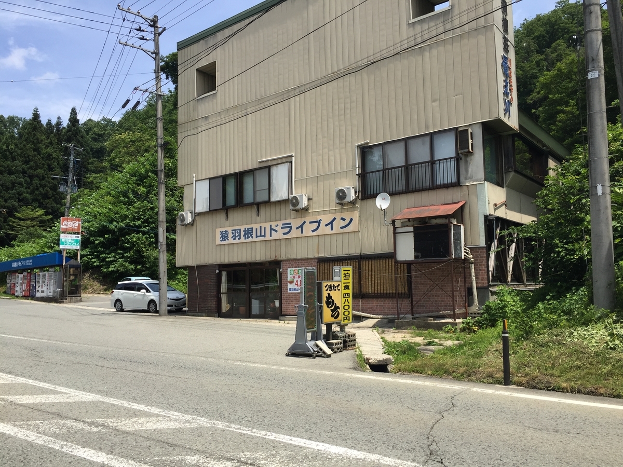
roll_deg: +1.4
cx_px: 312
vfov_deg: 48.2
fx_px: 522
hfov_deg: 61.7
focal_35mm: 29
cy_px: 234
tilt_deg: +6.5
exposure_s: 1/1647
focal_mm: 4.15
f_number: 2.2
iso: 32
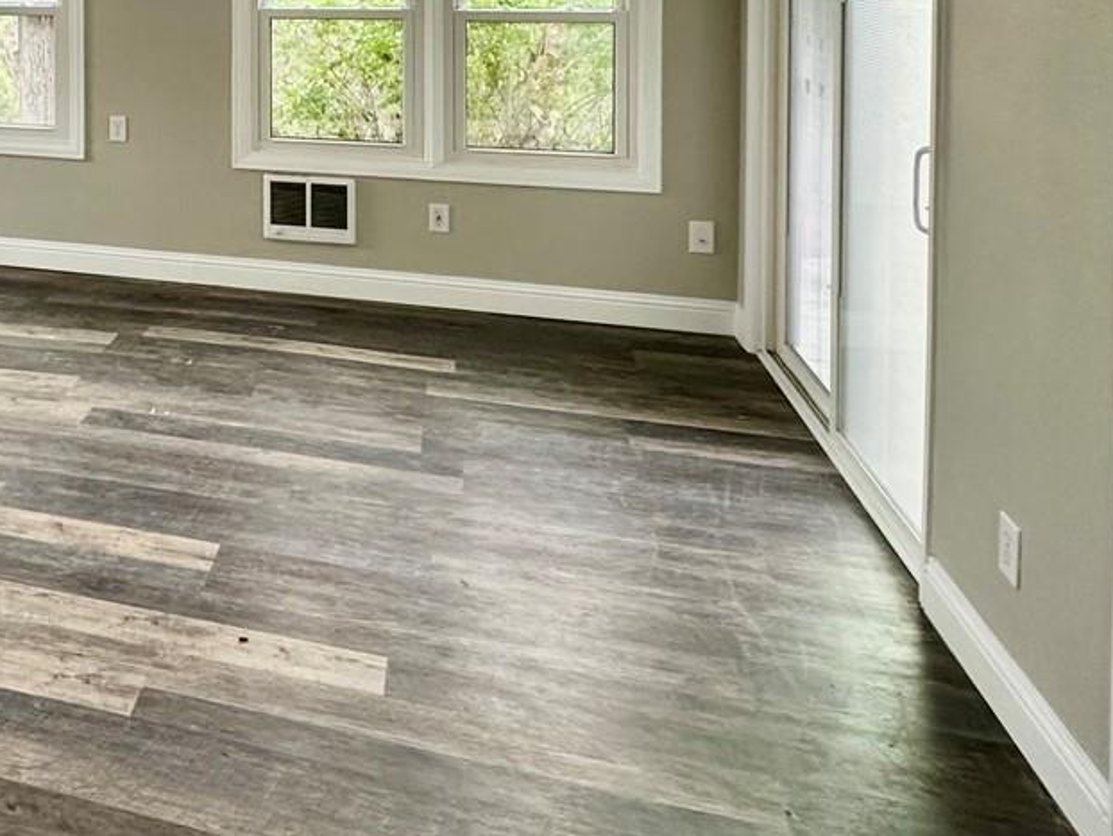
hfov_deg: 45.0
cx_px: 48
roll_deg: +0.1
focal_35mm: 36
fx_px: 1158
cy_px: -4
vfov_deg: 35.8
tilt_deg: -3.0
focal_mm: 2.22
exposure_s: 1/60
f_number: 2.2
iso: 160
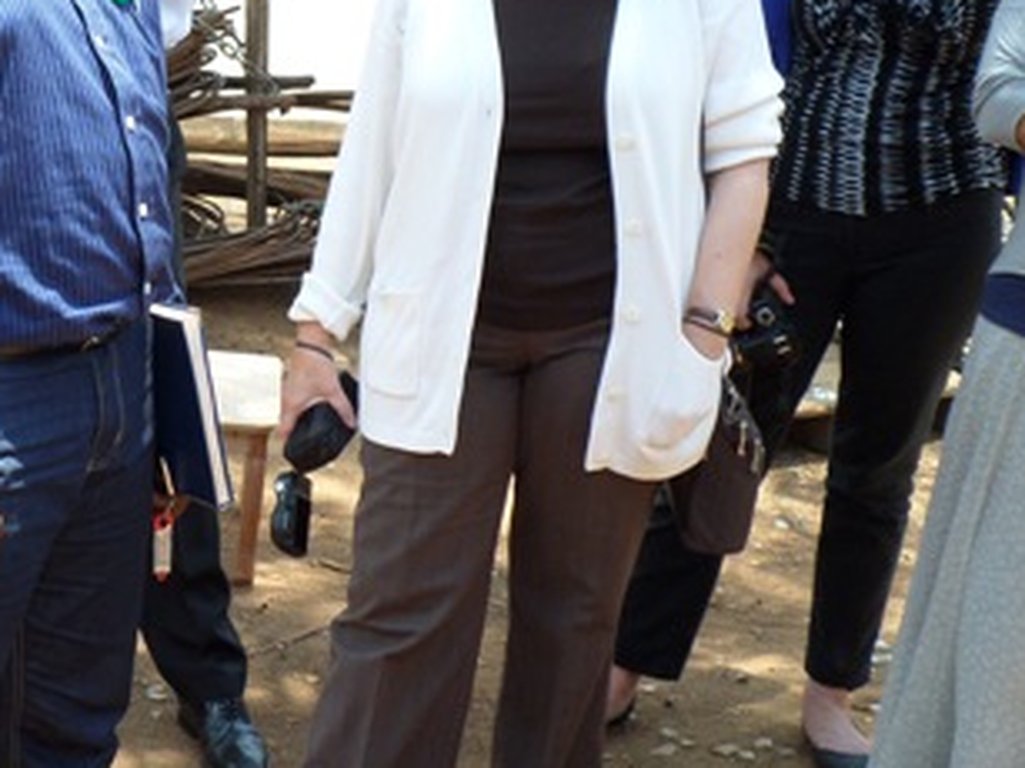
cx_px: 27
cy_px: 217
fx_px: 2220
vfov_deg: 19.5
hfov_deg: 24.9
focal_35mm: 75
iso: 80
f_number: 3
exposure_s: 1/250
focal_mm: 6.5
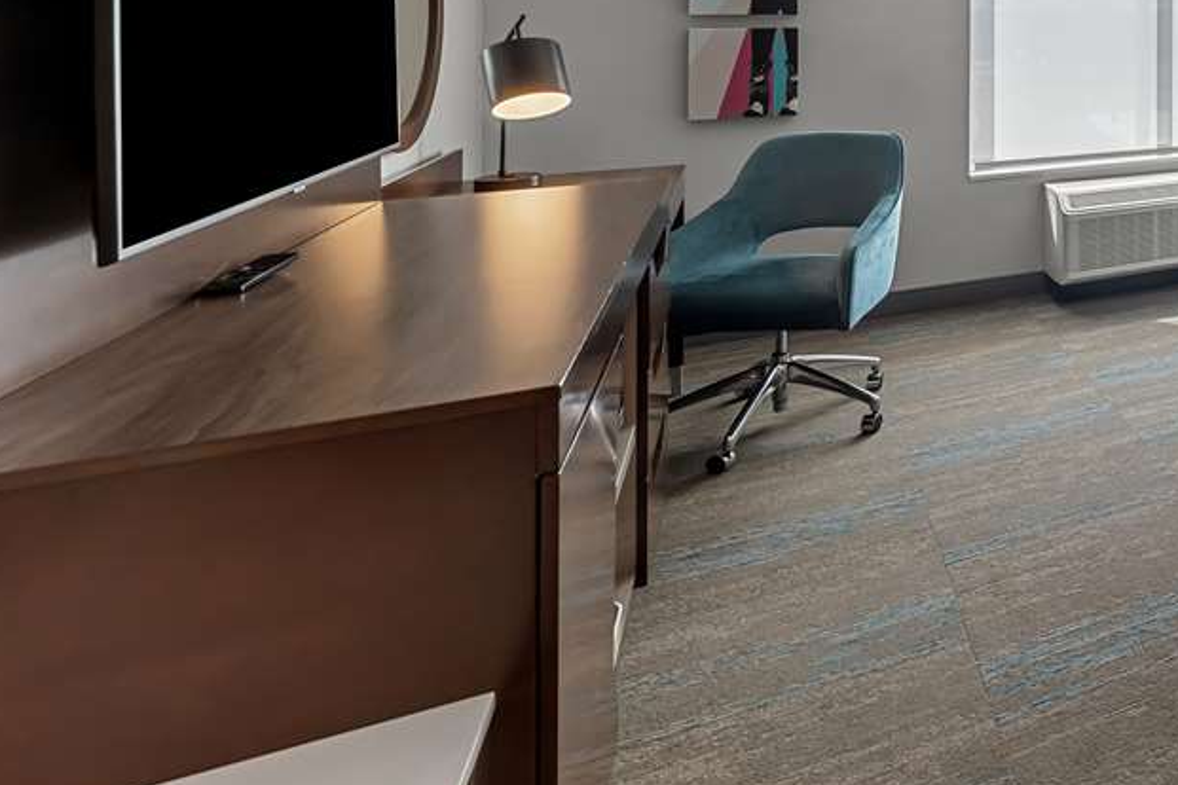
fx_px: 949
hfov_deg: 42.3
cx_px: 1411
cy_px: -4
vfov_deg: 39.5
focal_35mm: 29
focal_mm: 12
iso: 400
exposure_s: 1/13
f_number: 8
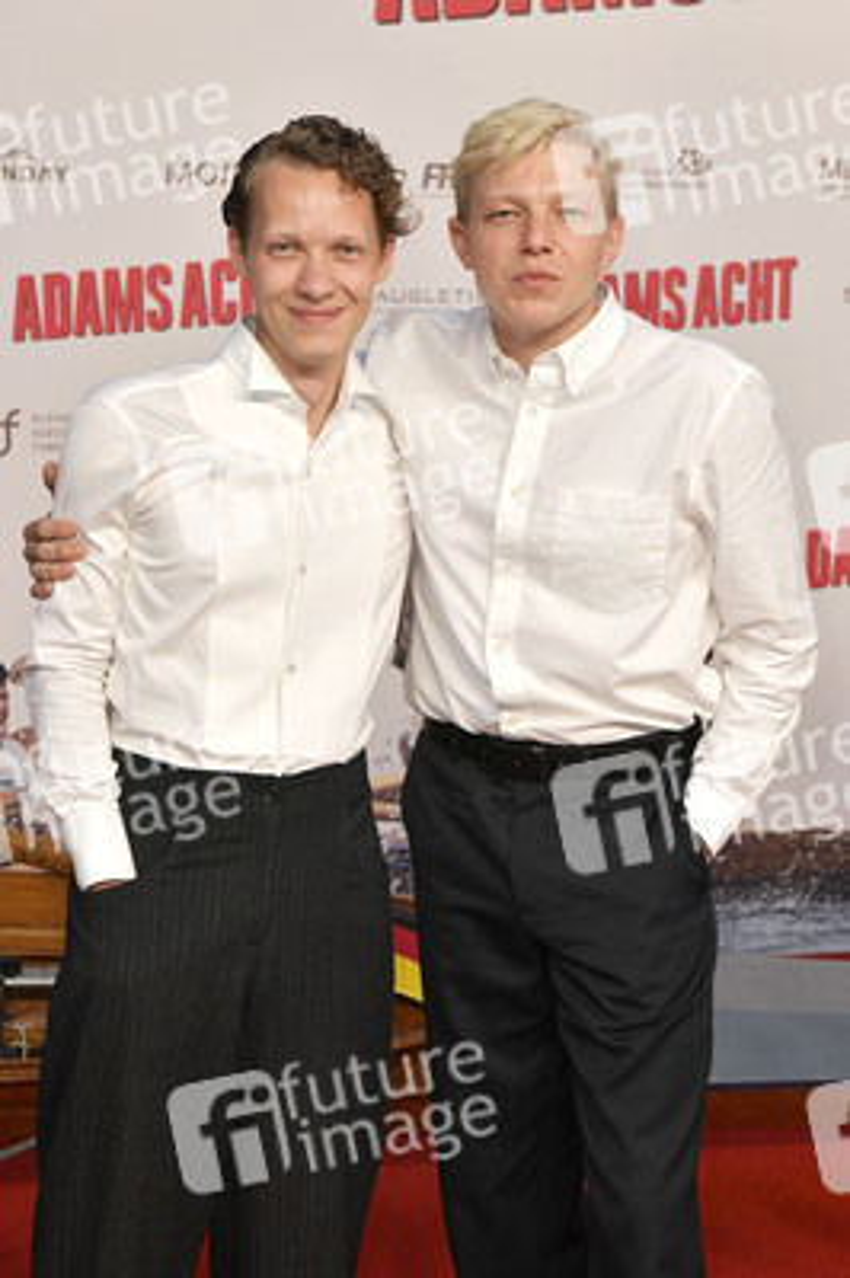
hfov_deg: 23.3
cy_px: 639
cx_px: 425
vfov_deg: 34.5
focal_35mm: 58
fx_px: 2058
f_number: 7.1
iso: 1600
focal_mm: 58
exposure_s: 1/160
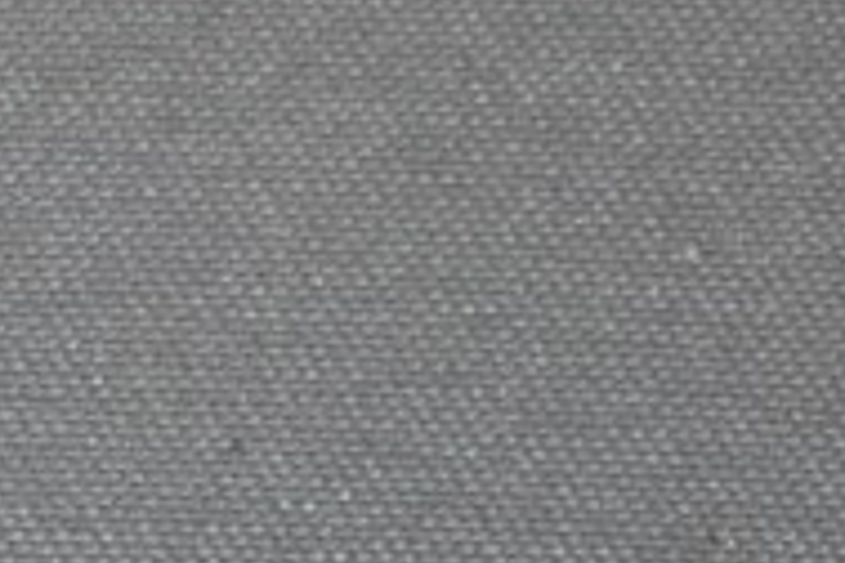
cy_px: -634
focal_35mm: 458
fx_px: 10749
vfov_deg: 3.0
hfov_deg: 4.3
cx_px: -1601
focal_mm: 50
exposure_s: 1/60
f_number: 5.6
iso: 360
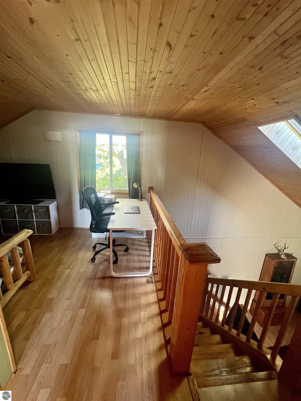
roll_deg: -2.2
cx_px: 150
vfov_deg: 106.2
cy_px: 200
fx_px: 151
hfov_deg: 89.9
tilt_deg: -15.3
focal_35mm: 13
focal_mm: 1.57
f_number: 1.8
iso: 400
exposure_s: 1/60
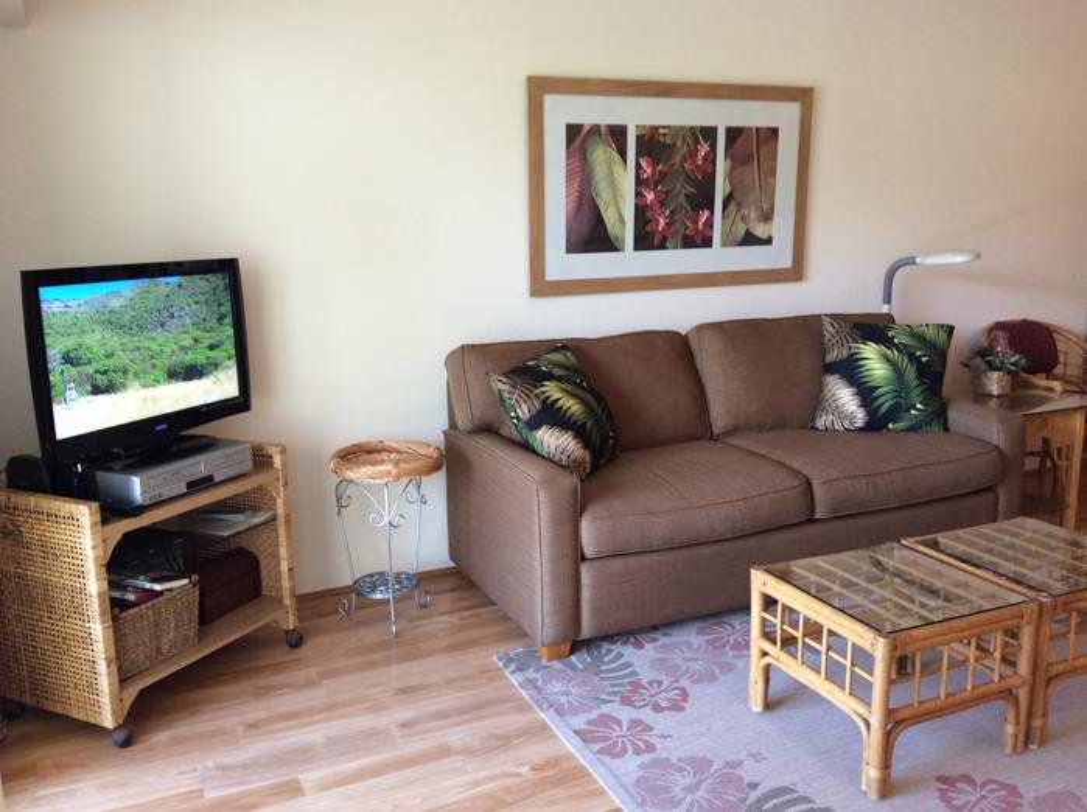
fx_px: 1003
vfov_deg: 44.1
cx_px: 544
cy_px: 406
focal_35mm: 32
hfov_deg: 56.9
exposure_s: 1/25
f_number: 2.4
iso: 80
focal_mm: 3.3
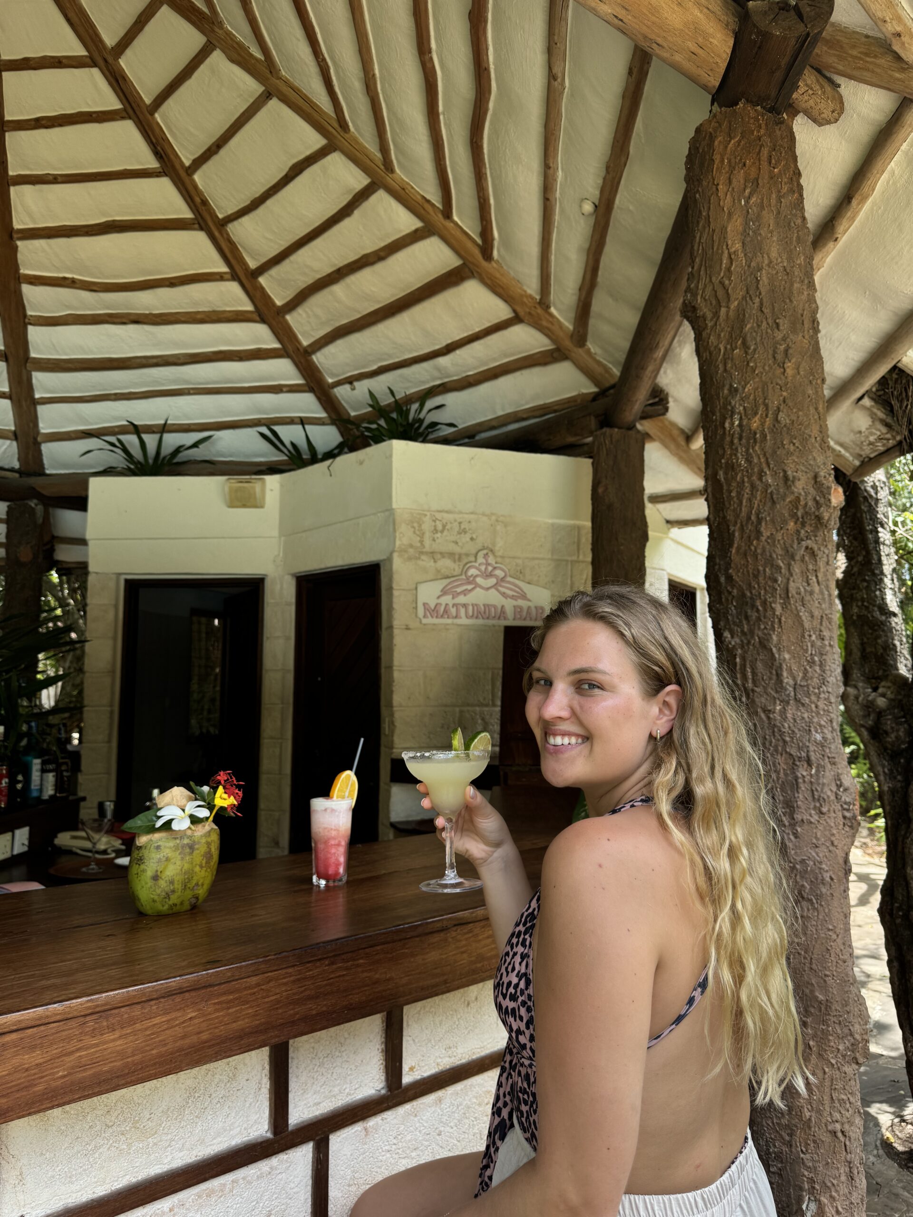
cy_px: 608
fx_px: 844
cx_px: 456
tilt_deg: +7.9
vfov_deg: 71.6
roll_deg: +0.3
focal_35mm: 24
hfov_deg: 56.8
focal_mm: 6.86
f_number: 1.78
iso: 80
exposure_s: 1/651
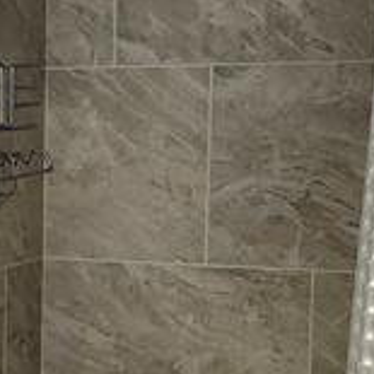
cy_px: 285
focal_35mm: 101
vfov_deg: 17.1
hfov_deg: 16.6
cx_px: -60
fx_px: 1235
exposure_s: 1/120
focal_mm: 5.54
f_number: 1.8
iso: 160
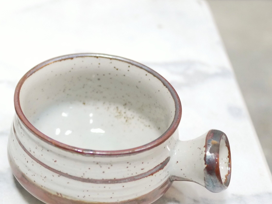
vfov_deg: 17.0
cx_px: 15
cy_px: 84
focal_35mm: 87
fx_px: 684
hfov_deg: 21.9
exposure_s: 1/60
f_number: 1.7
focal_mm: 20
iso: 2500
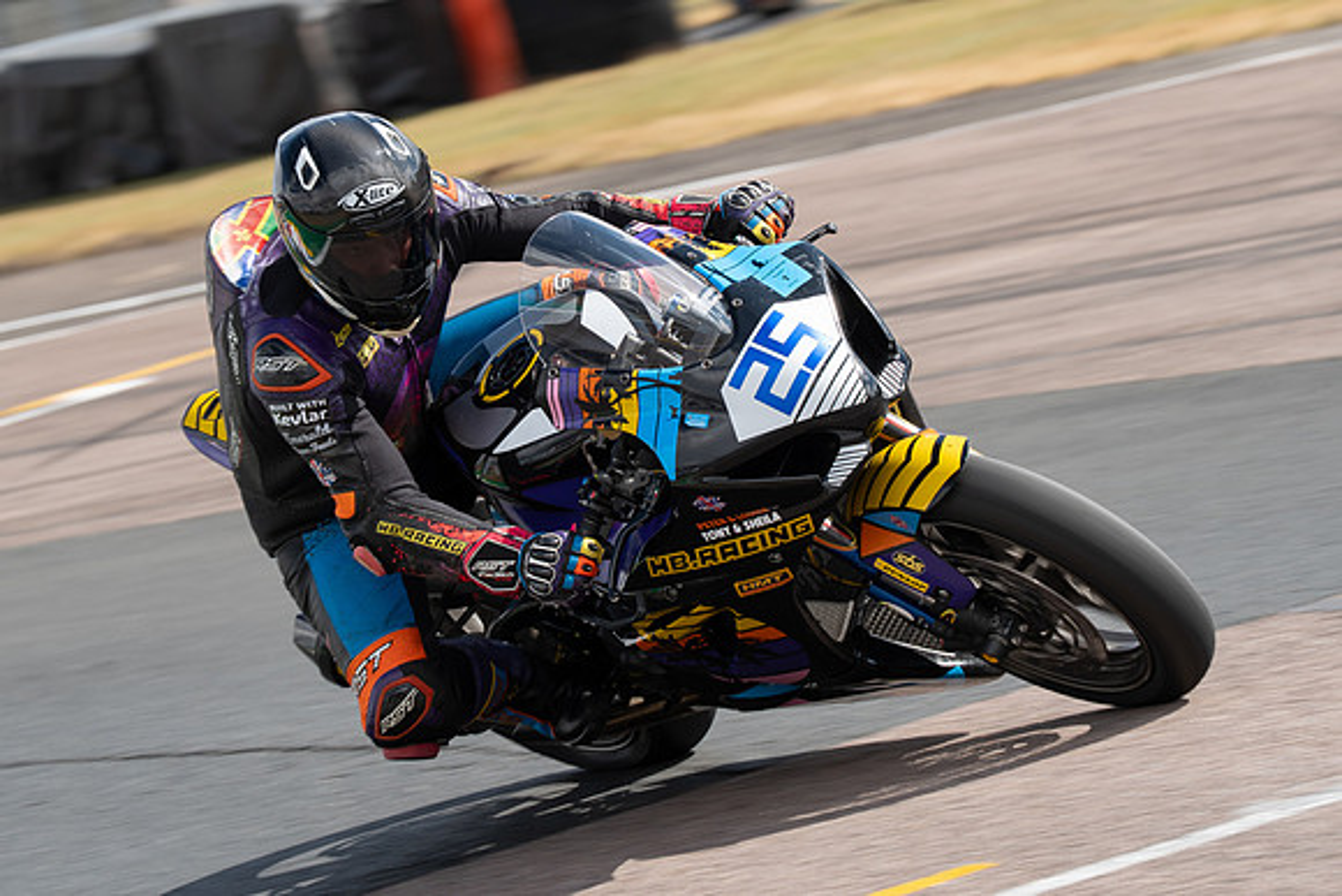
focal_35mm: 252
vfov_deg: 5.5
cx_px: 633
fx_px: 9404
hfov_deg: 8.2
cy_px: 467
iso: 125
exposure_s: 1/320
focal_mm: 200
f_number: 9
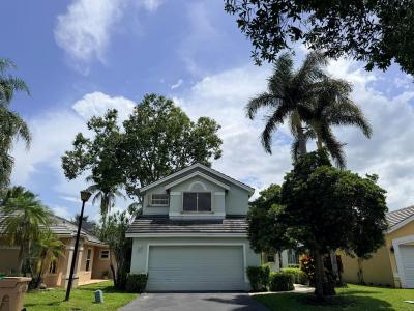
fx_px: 287
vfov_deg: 56.8
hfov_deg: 71.6
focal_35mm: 24
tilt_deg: +18.8
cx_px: 207
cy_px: 156
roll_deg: +0.9
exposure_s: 1/9091
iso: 80
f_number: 1.78
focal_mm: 6.76
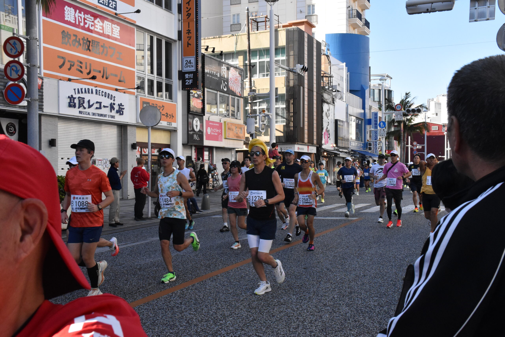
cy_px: 168
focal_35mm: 40
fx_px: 568
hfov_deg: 47.9
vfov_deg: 33.0
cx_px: 252
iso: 2500
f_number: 14
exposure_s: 1/800
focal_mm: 27
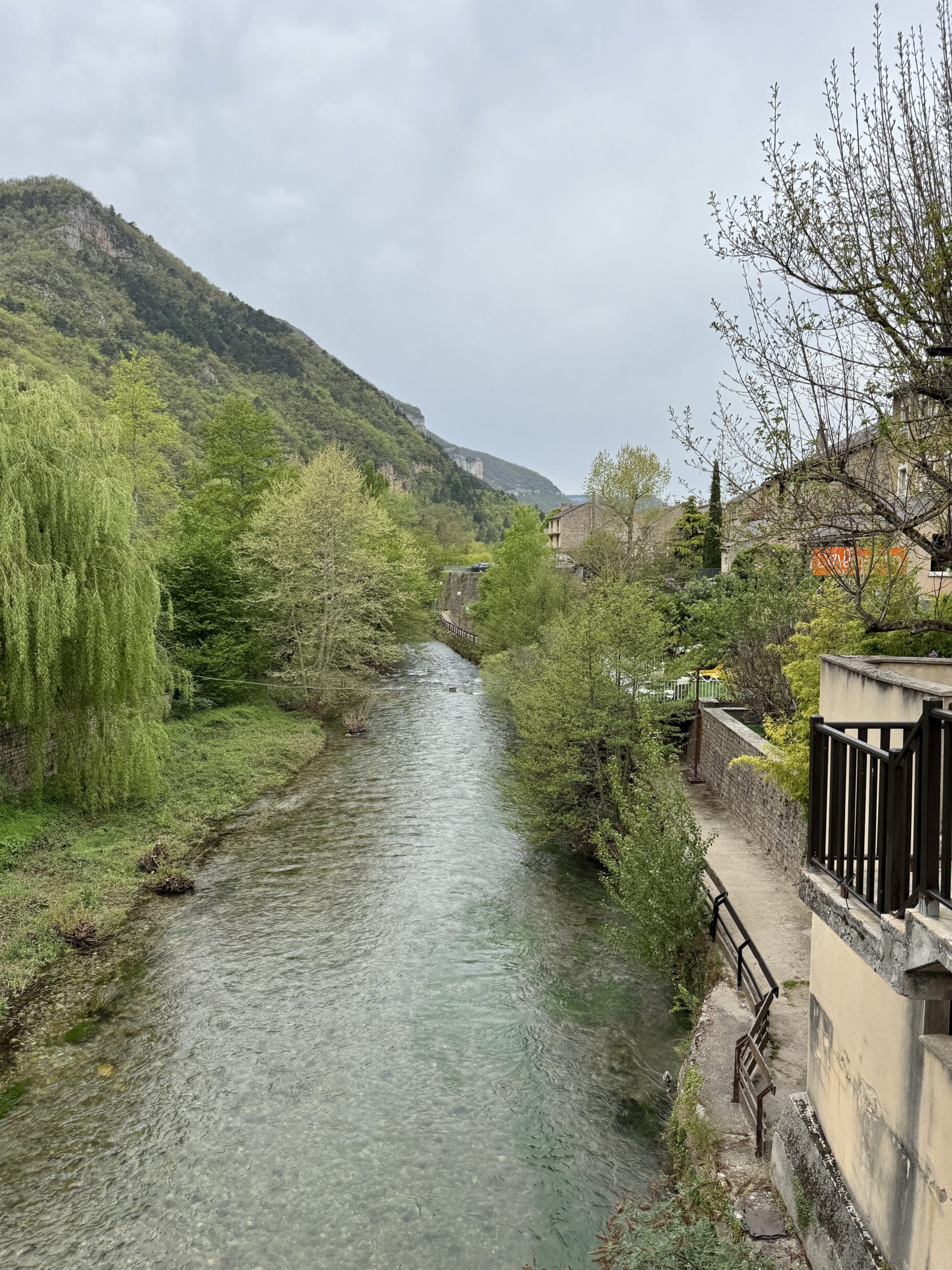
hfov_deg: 54.9
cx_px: 457
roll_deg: -0.5
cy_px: 661
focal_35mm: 25
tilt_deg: -6.0
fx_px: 917
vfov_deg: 69.4
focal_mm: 6.76
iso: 80
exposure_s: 1/2801
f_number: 1.78
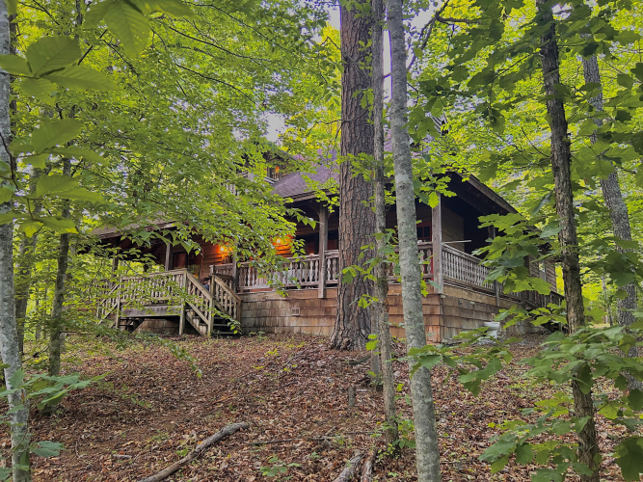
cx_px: 322
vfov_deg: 53.0
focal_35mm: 26
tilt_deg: +10.9
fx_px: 483
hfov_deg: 67.3
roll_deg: -0.1
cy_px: 241
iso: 200
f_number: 1.5
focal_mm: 5.7
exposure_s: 1/60
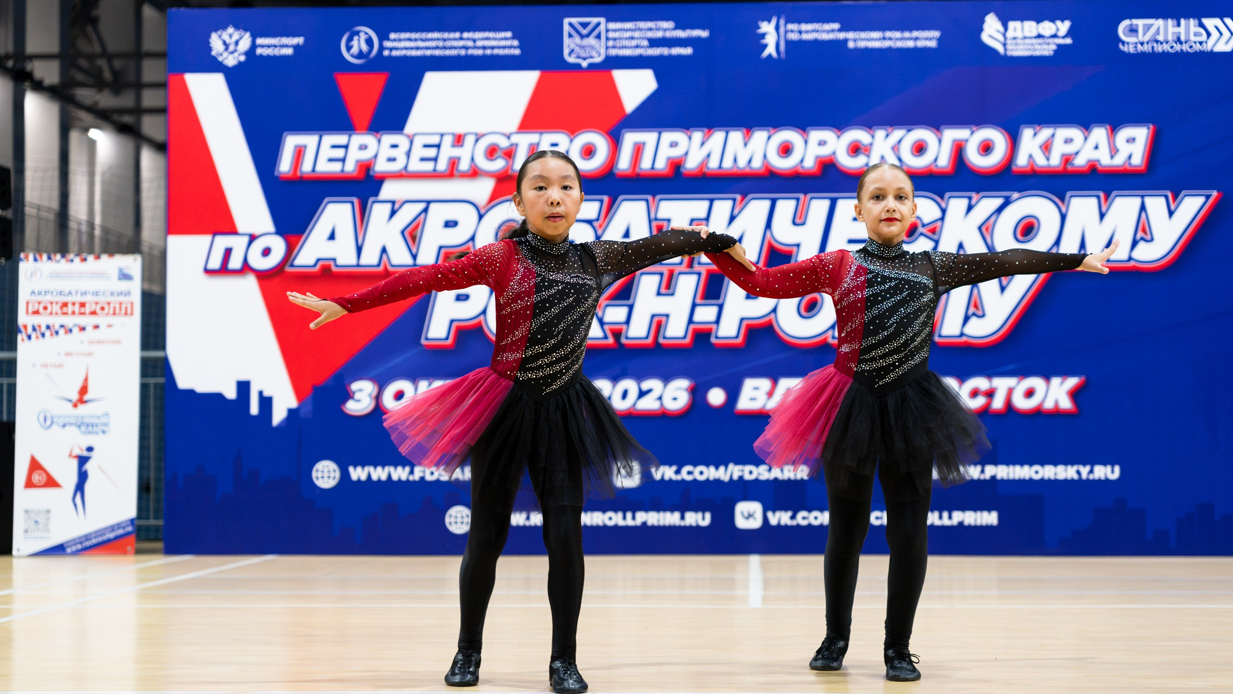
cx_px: 620
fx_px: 2419
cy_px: 388
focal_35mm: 74
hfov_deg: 28.6
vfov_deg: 16.3
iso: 2000
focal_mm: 70
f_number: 2.8
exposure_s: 1/500
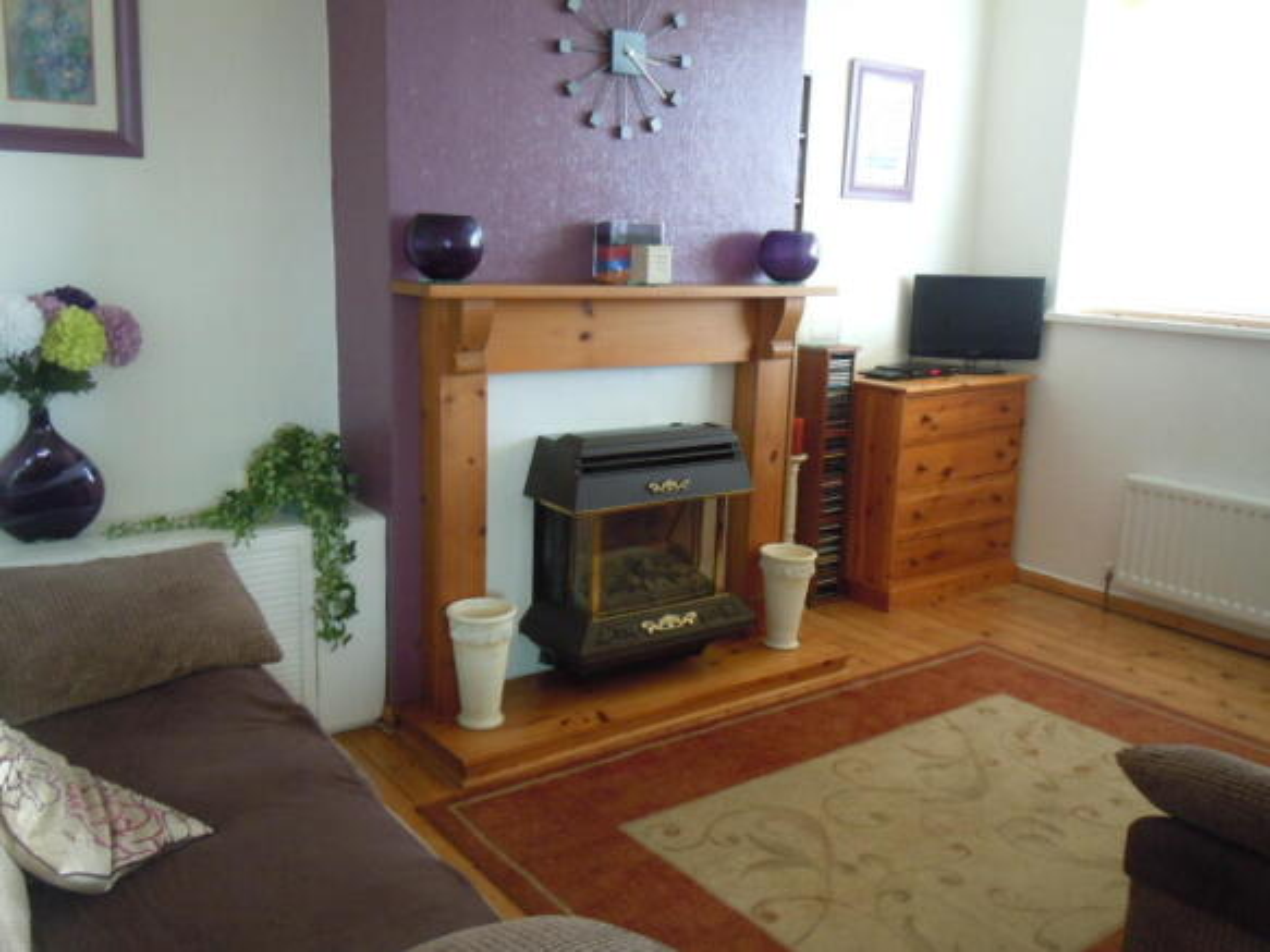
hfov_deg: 60.0
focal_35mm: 30
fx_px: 1100
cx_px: 635
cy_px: 476
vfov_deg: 46.8
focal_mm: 5.4
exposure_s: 1/20
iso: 400
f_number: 3.5
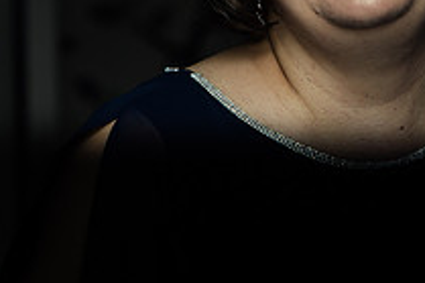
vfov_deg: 7.0
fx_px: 2288
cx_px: 352
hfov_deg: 10.6
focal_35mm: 194
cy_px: -100
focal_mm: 70
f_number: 3.2
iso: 250
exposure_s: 1/250
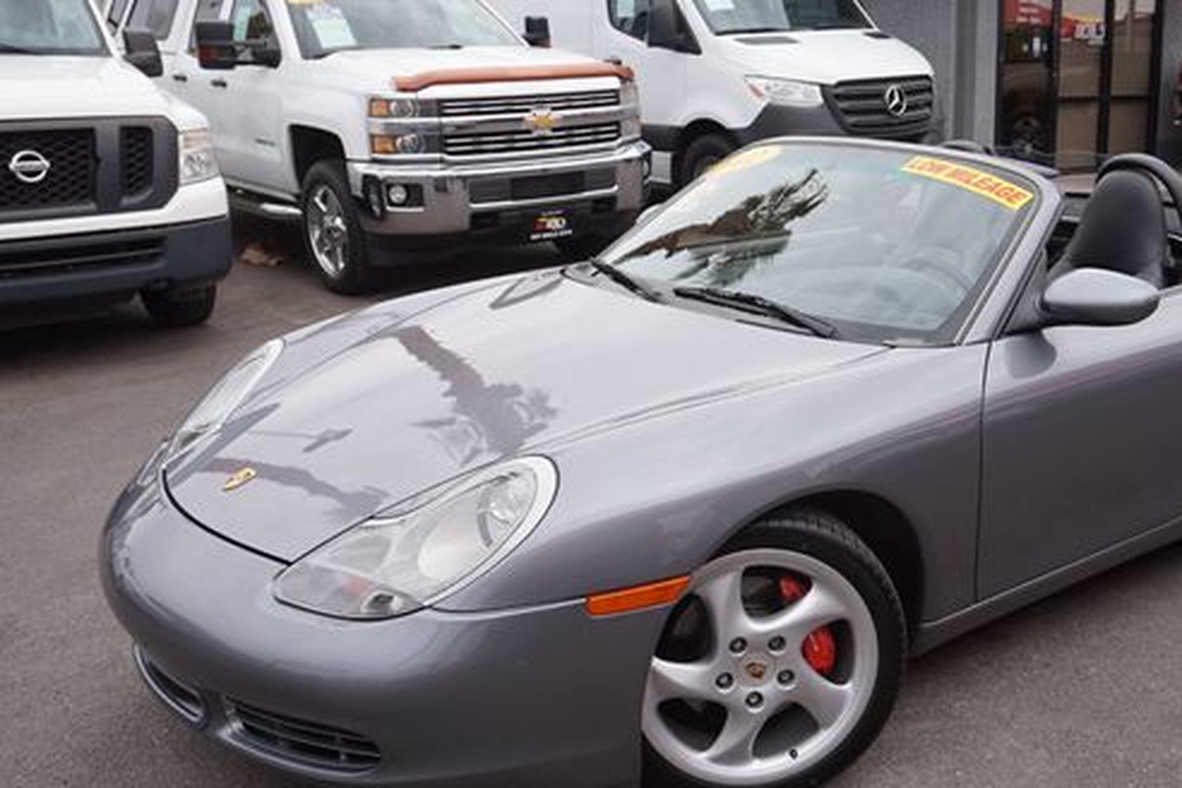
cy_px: 435
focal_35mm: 39
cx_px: 764
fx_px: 1280
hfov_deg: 48.9
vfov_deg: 34.2
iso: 100
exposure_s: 1/200
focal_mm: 20
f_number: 5.6
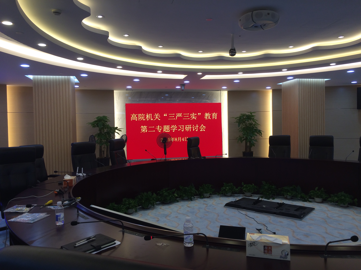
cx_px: 180
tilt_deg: -2.9
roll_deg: +1.3
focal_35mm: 29
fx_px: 302
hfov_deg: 61.7
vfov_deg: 48.2
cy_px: 135
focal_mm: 4.15
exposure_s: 1/40
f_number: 2.2
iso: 32
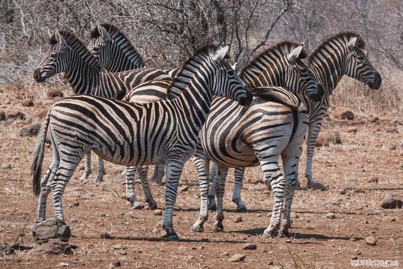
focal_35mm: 554
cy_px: 134
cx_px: 202
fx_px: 6207
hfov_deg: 3.7
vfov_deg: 2.5
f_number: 7.1
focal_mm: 203.2
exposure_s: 1/500
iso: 200
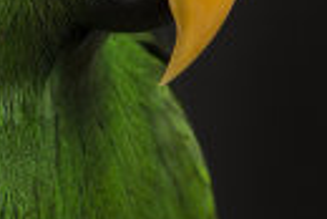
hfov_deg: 4.2
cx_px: 101
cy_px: 96
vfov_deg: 2.8
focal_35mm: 494
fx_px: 4492
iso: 100
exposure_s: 1/200
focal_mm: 105
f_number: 13
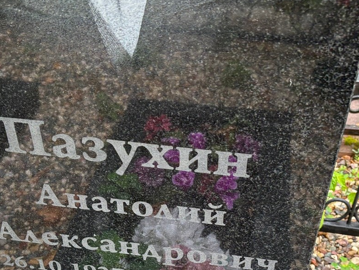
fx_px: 498
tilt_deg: -45.4
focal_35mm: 48
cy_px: 200
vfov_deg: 29.8
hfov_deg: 39.7
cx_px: 181
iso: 100
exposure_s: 1/121
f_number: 1.6
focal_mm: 5.96
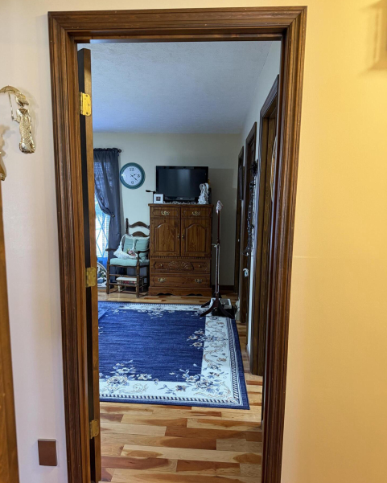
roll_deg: -0.3
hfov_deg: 54.9
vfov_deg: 65.9
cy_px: 261
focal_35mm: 26
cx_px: 190
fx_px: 372
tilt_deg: -8.6
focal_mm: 6.76
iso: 640
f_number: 1.78
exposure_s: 1/40
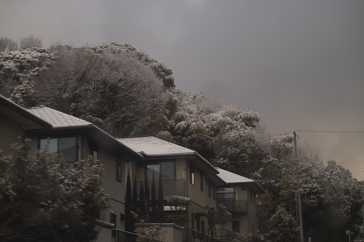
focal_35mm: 85
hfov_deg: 23.9
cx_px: 182
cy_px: 121
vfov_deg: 16.1
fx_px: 859
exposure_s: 1/90
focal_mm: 50
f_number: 5.6
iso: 100
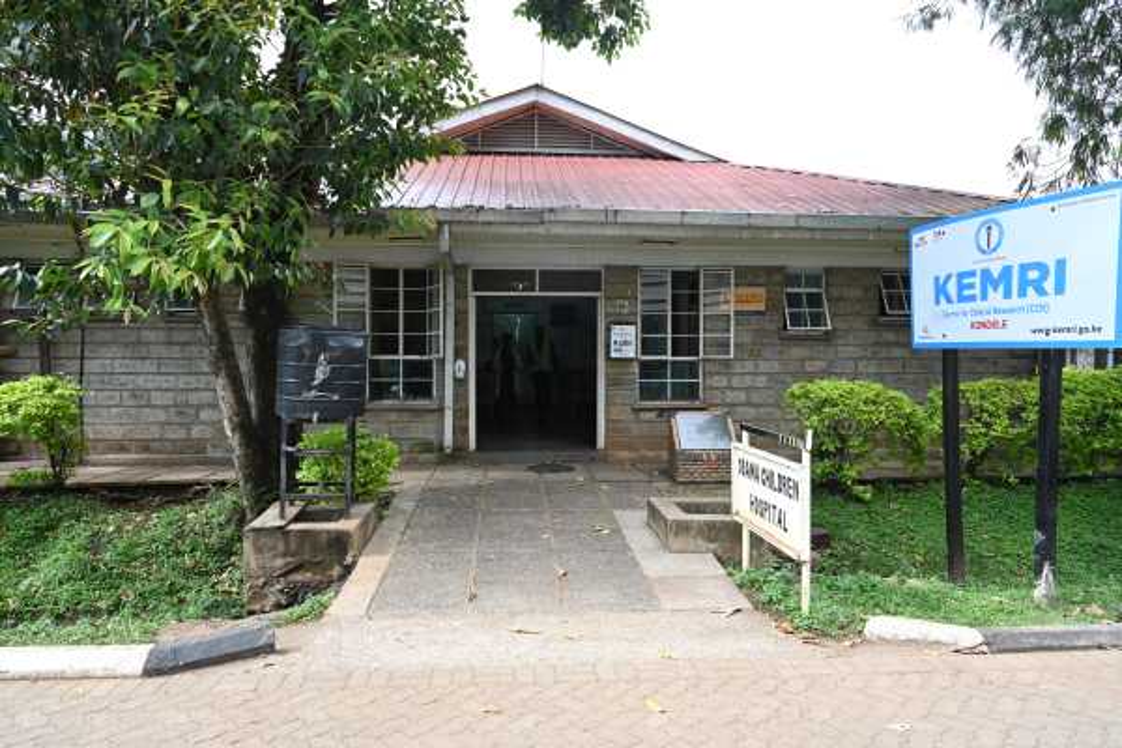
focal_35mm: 24
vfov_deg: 53.1
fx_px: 748
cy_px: 374
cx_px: 561
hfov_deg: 73.7
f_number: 5.6
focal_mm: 24
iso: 500
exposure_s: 1/250
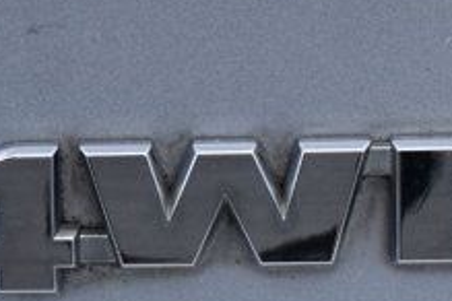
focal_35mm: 322
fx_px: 4043
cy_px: 45
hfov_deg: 6.4
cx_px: -95
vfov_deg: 4.3
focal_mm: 46
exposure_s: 1/400
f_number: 11
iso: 400
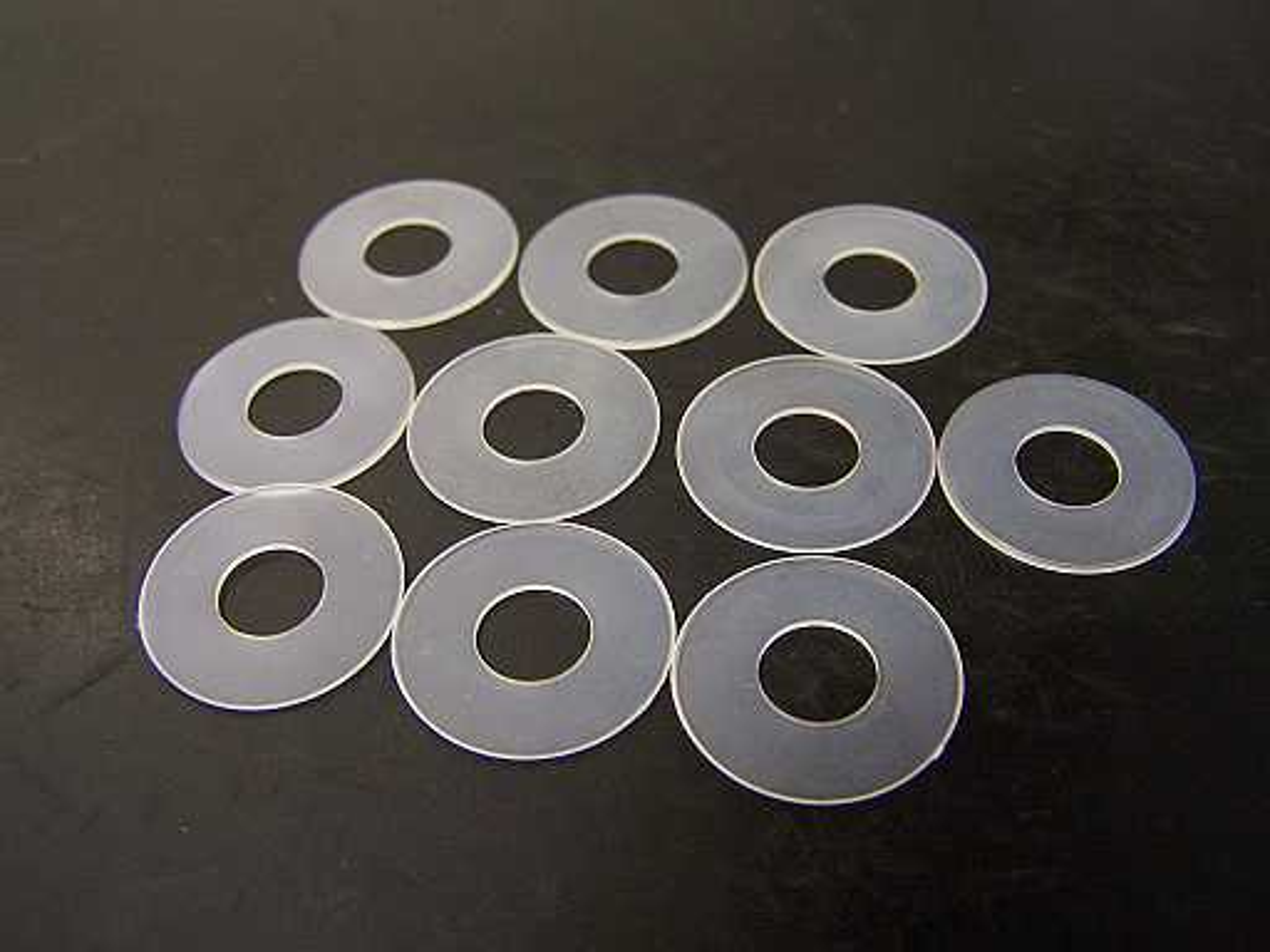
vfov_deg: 37.7
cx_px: 635
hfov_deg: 49.0
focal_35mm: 38
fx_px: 1394
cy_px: 476
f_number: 2.8
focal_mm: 6.3
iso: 140
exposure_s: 1/8
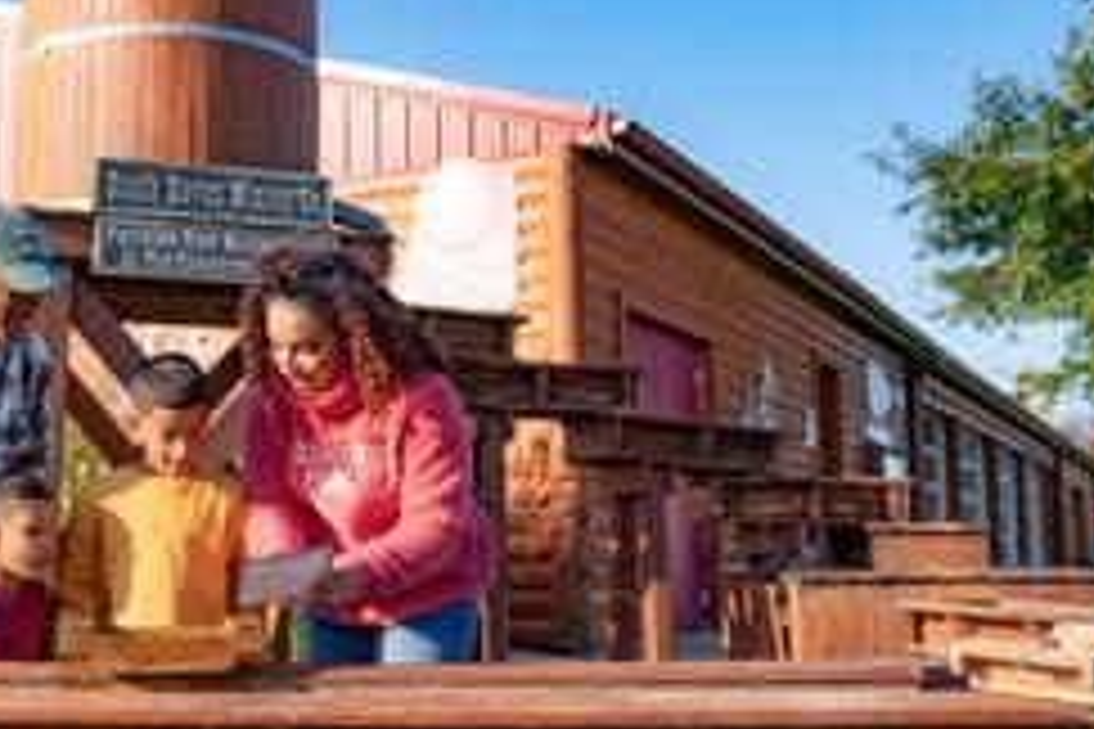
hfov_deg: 39.4
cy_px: 374
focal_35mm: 49
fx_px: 1489
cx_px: 297
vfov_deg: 27.5
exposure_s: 1/800
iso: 100
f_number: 4
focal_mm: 31
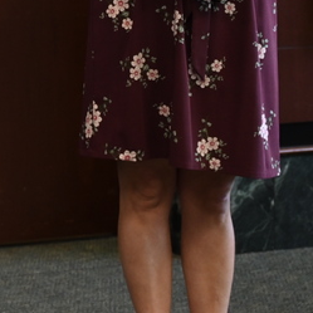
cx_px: -308
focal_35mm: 129
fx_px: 1320
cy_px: -94
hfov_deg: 12.1
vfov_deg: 13.1
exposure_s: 1/125
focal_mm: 37
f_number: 4
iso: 1000
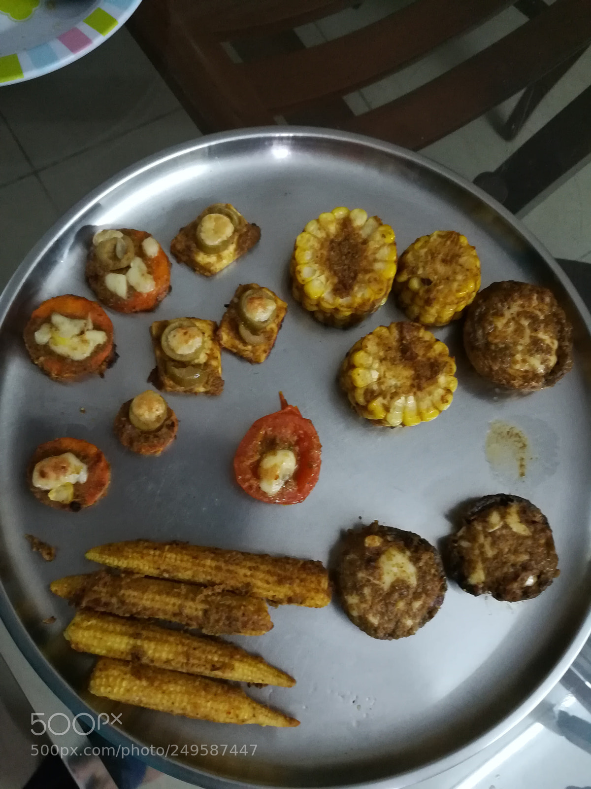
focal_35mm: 26
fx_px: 592
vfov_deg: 67.3
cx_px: 296
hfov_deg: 53.1
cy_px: 394
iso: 500
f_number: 2.2
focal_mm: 3.83
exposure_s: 1/20
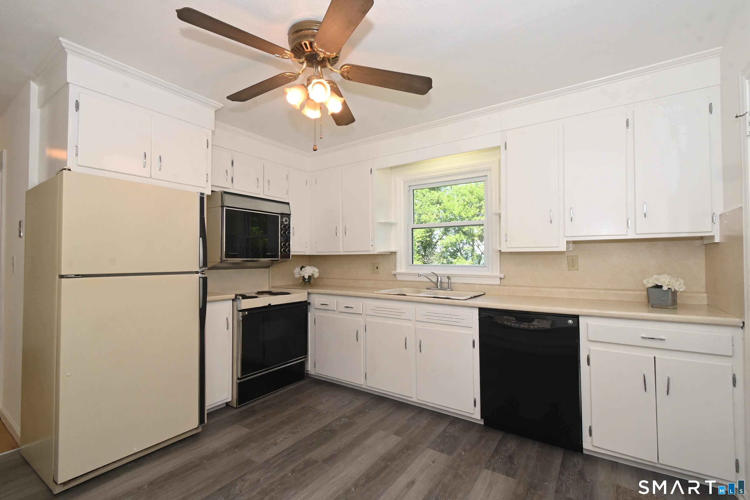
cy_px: 250
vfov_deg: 77.3
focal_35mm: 15
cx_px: 375
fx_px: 312
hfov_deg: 100.4
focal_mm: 10
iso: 1000
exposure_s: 1/60
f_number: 13
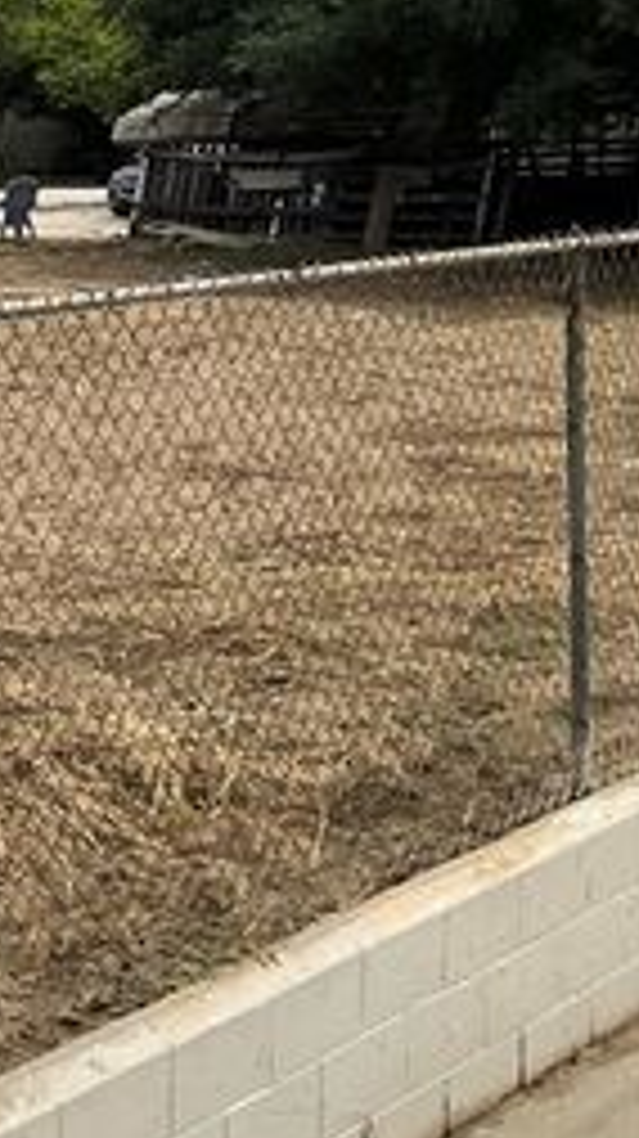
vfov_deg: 26.3
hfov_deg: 12.5
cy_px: 324
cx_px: -792
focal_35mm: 80
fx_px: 2414
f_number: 1.8
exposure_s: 1/3322
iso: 16
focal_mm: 3
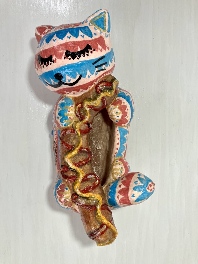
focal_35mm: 28
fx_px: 213
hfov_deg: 49.8
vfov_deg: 63.4
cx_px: 99
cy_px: 132
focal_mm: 3.99
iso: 80
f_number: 1.8
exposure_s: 1/100
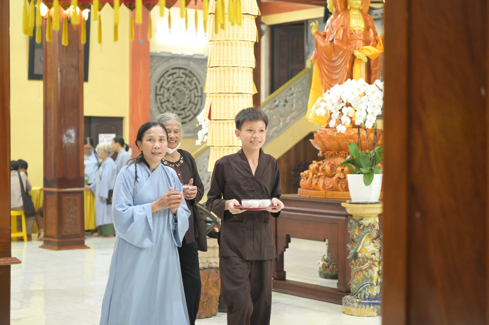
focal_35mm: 70
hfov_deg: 28.9
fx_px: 950
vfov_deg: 19.4
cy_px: 162
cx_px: 244
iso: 5000
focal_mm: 70
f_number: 3.2
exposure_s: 1/100
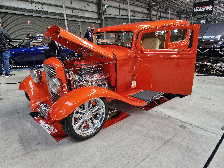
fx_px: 149
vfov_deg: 58.9
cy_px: 84
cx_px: 112
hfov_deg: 73.9
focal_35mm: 23
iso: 160
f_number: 1.8
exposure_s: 1/180
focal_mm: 5.54
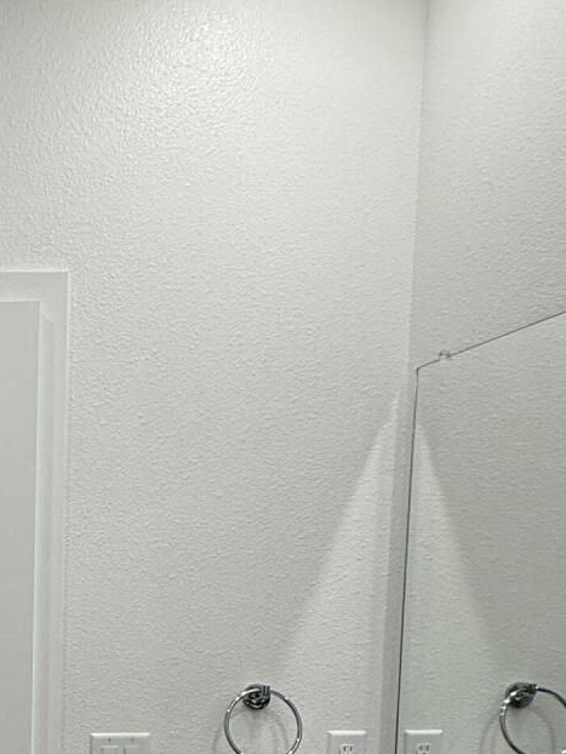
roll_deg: -0.4
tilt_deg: -4.6
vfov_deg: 38.7
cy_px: 699
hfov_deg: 26.8
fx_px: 980
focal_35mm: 45
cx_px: -183
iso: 100
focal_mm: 2.22
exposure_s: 1/120
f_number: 2.2
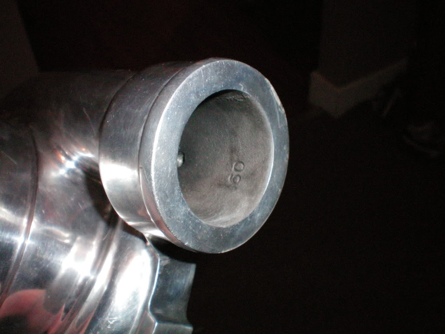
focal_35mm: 38
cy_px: 167
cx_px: 222
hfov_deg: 49.0
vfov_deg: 37.7
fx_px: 489
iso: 400
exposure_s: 1/60
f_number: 4.6
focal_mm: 6.3
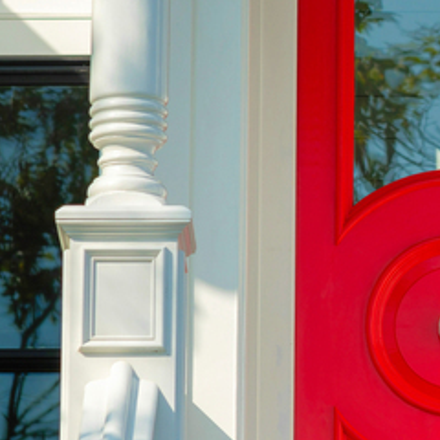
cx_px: 397
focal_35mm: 549
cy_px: 176
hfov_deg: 3.2
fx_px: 7895
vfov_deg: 3.2
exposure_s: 1/400
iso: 100
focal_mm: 155
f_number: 7.1
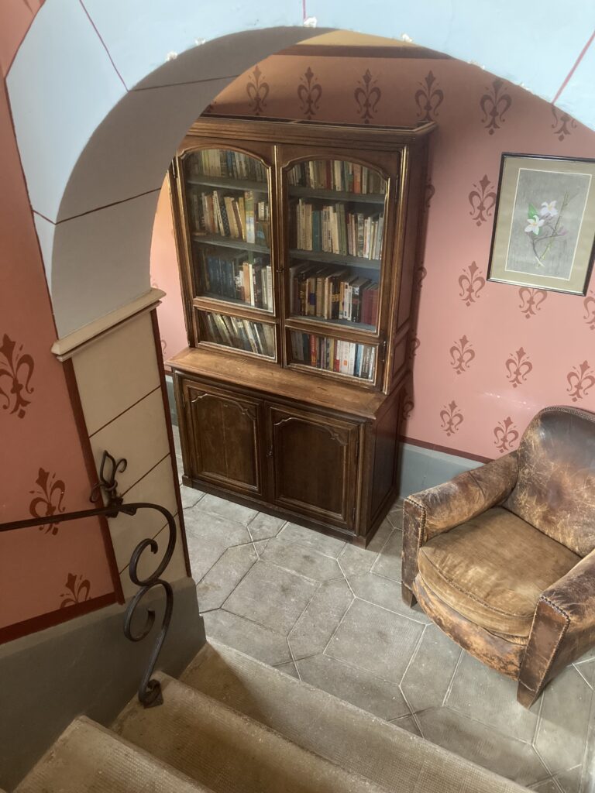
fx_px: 642
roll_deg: -1.1
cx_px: 298
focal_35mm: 28
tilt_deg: -32.0
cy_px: 396
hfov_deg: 49.7
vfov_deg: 63.4
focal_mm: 3.99
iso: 500
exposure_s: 1/30
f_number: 1.8
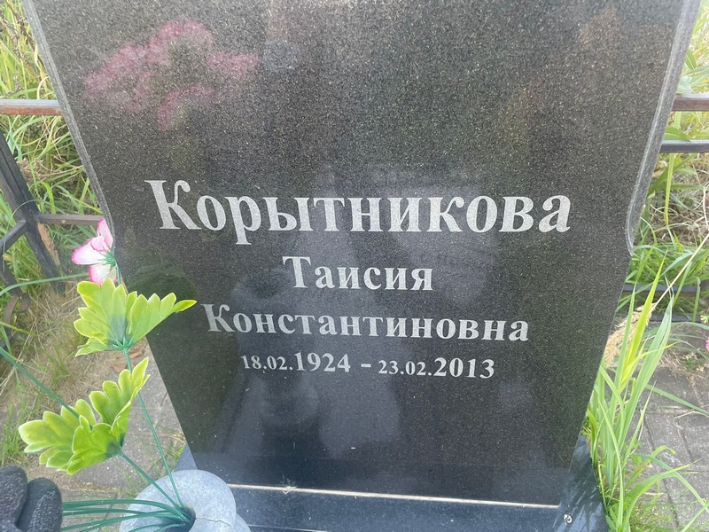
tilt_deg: -37.7
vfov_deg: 53.1
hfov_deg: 67.3
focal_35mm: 26
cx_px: 354
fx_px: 533
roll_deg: +3.2
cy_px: 266
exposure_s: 1/112
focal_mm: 4.2
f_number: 1.6
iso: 125
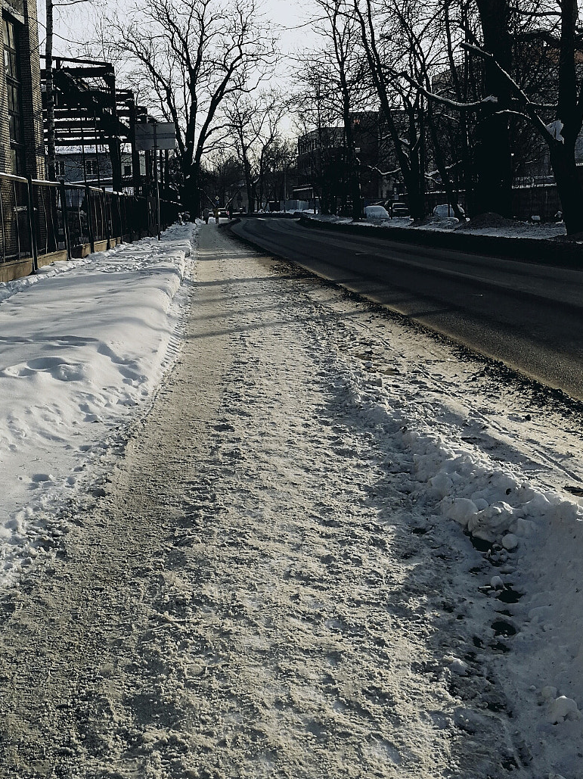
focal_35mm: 42
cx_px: 217
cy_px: 310
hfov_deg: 34.1
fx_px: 944
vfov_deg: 44.6
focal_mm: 3.95
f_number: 2.2
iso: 50
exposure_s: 1/492
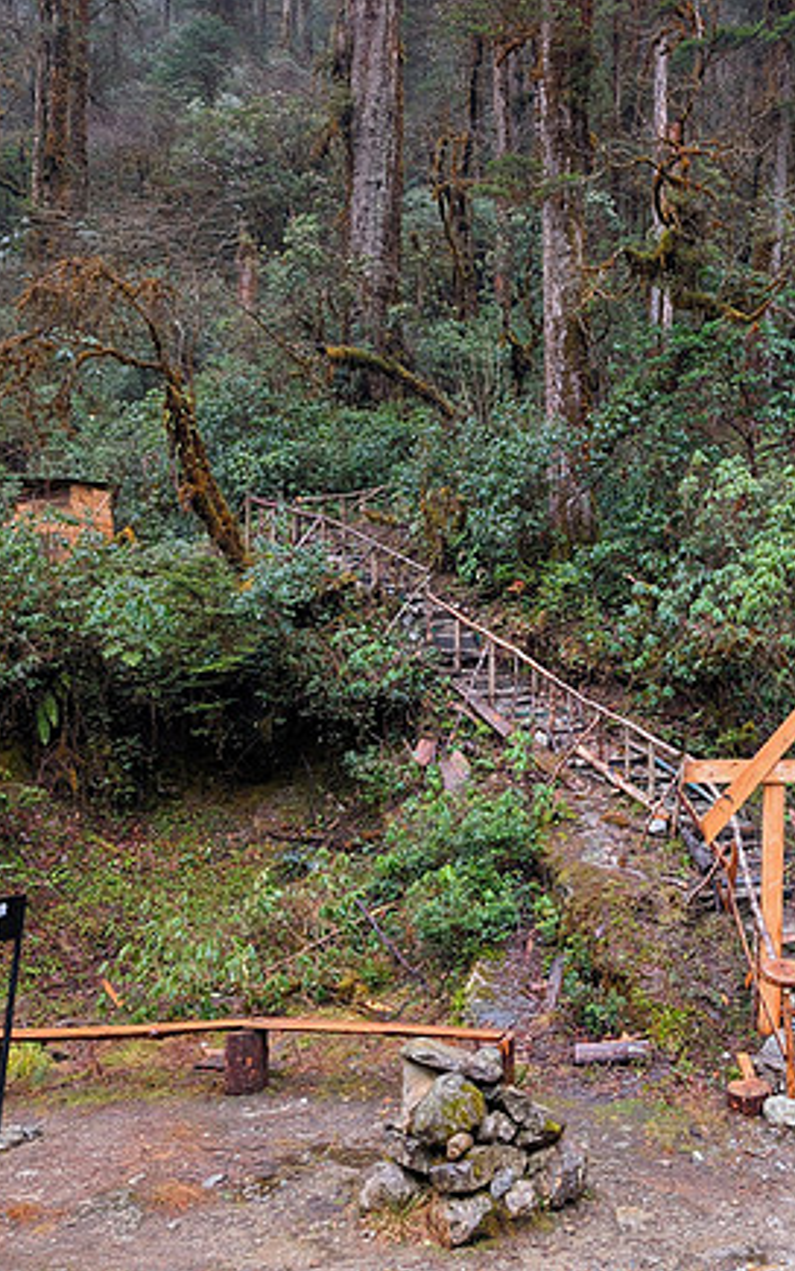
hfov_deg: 35.4
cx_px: 690
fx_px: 1178
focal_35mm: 34
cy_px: 636
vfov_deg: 56.7
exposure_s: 1/23.8
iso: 32
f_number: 1.68
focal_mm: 6.9
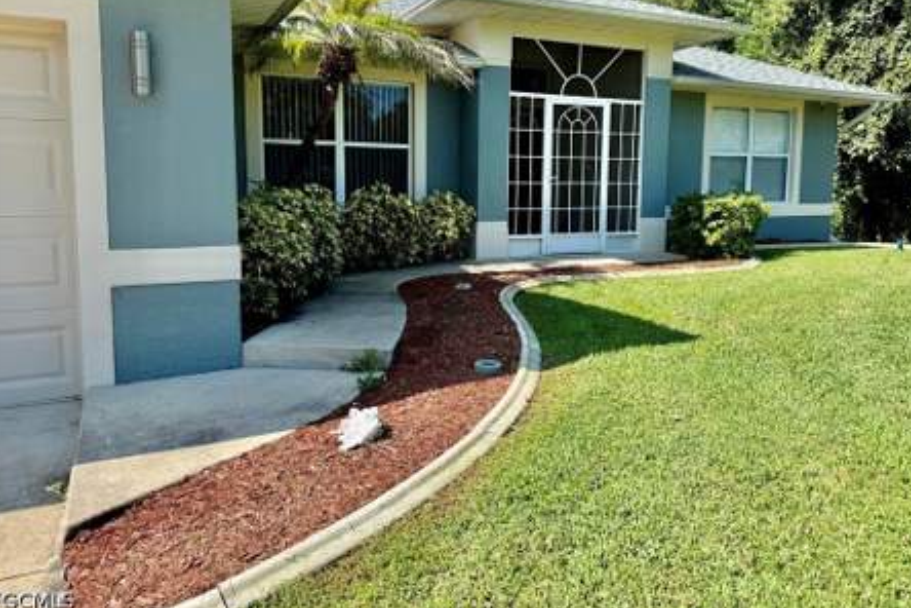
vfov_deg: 47.7
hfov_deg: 67.4
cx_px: 476
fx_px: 683
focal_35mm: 27
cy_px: 246
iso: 80
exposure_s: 1/2110
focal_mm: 6.76
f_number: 1.78
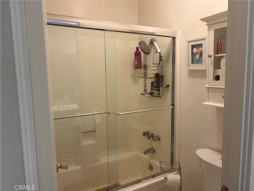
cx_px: 127
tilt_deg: -6.9
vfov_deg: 53.1
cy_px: 96
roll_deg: +1.7
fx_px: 191
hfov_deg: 67.3
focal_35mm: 26
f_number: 1.6
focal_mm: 5.96
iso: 64
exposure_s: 1/60
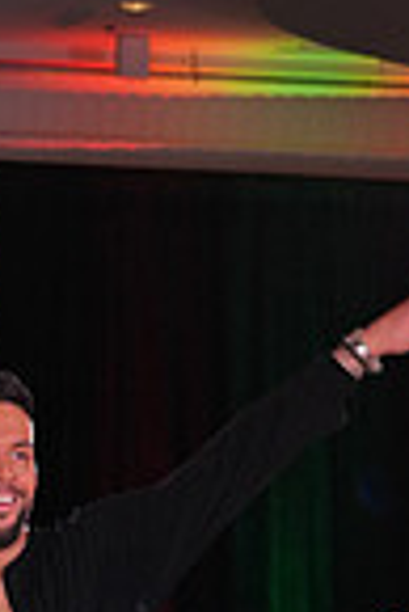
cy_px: 810
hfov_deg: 4.8
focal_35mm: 284
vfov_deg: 7.2
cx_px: -297
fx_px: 4828
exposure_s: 1/200
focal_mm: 71
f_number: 5
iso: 2000
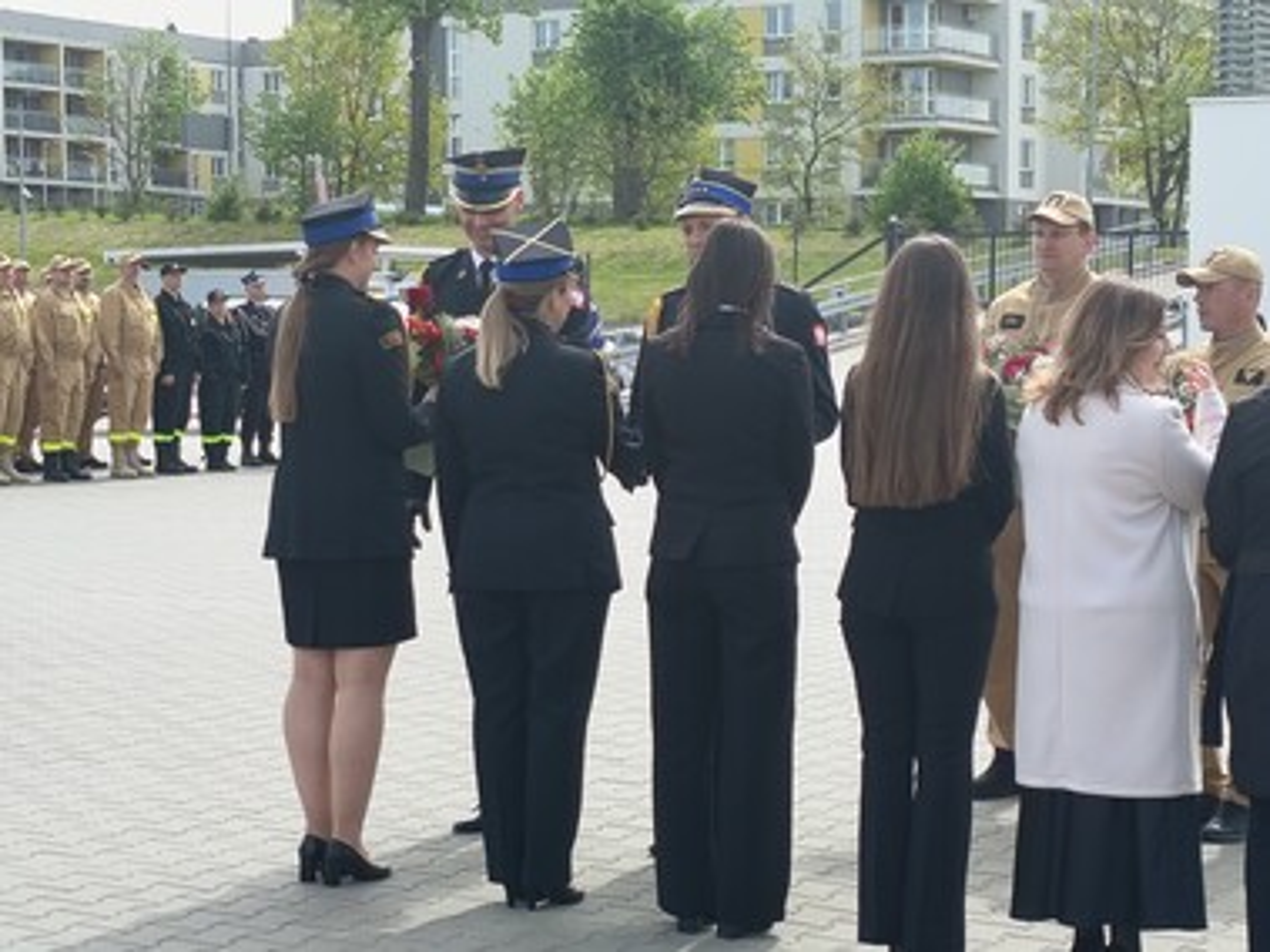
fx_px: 3044
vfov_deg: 17.8
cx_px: 635
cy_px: 476
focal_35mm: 83
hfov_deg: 23.6
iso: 50
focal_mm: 5.27
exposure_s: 1/226
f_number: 1.7
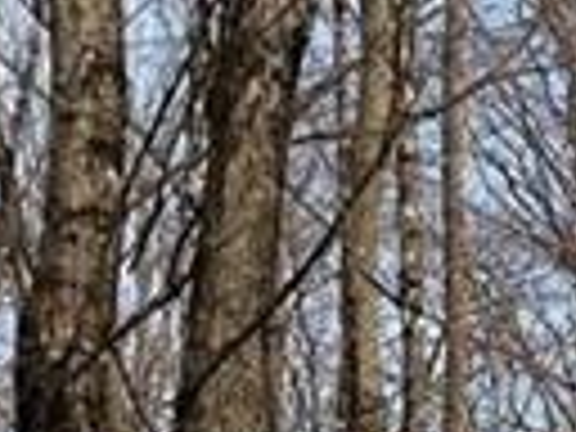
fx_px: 4642
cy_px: 634
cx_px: 580
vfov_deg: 5.3
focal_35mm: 279
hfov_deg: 7.1
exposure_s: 1/577
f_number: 2.8
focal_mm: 3.85
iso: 80
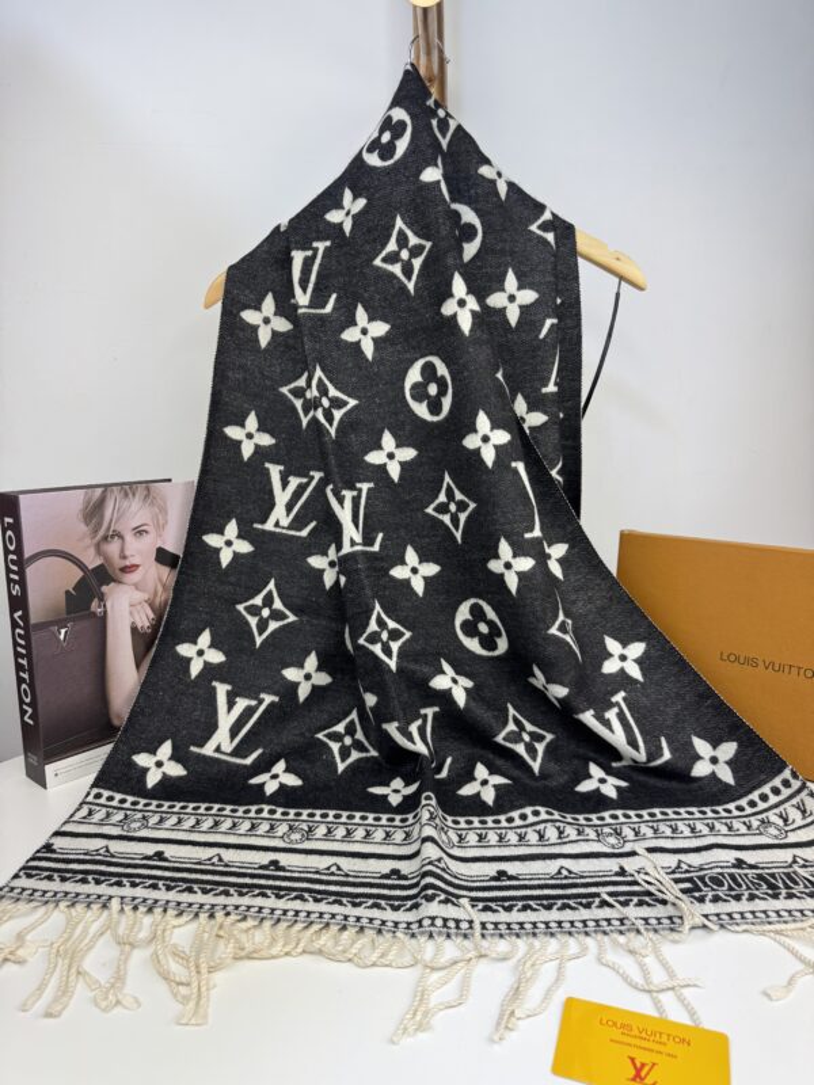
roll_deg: +0.8
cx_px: 407
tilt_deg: -10.0
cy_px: 542
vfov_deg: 71.6
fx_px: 752
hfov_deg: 56.8
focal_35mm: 24
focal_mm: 6.76
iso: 64
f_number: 1.78
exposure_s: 1/223
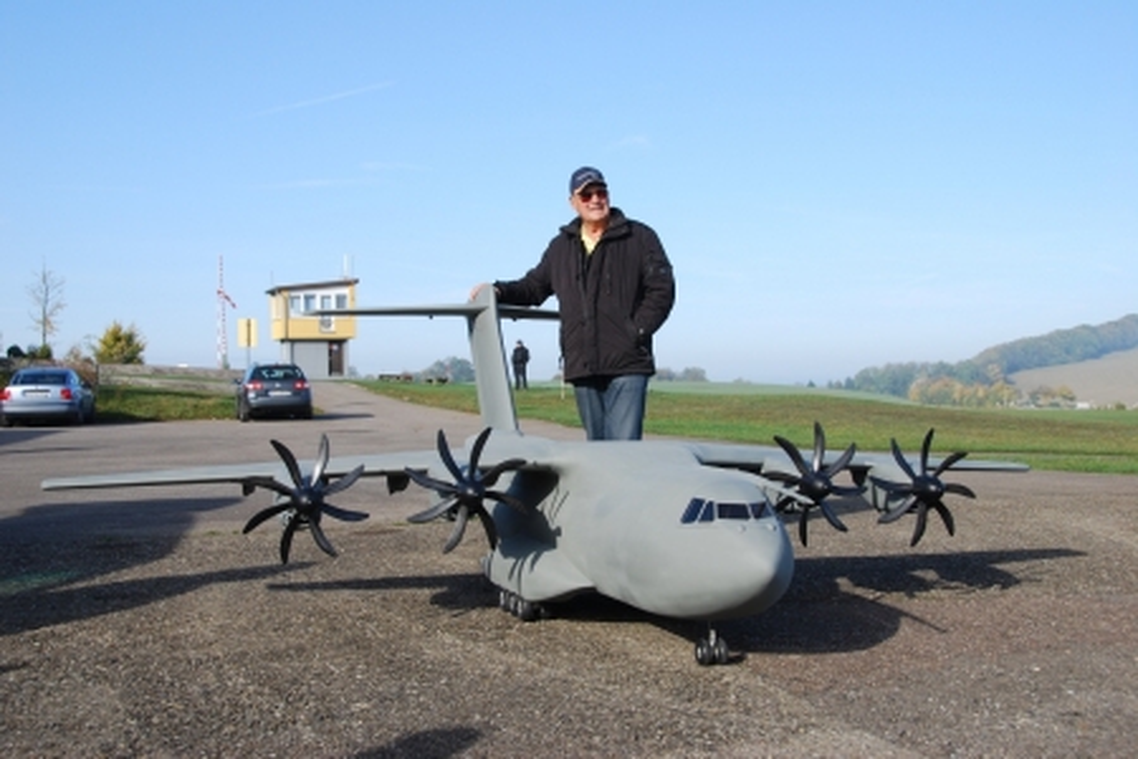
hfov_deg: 41.1
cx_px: 569
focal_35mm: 48
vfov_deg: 28.1
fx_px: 1517
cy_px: 380
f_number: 7.1
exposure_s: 1/200
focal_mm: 32
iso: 100
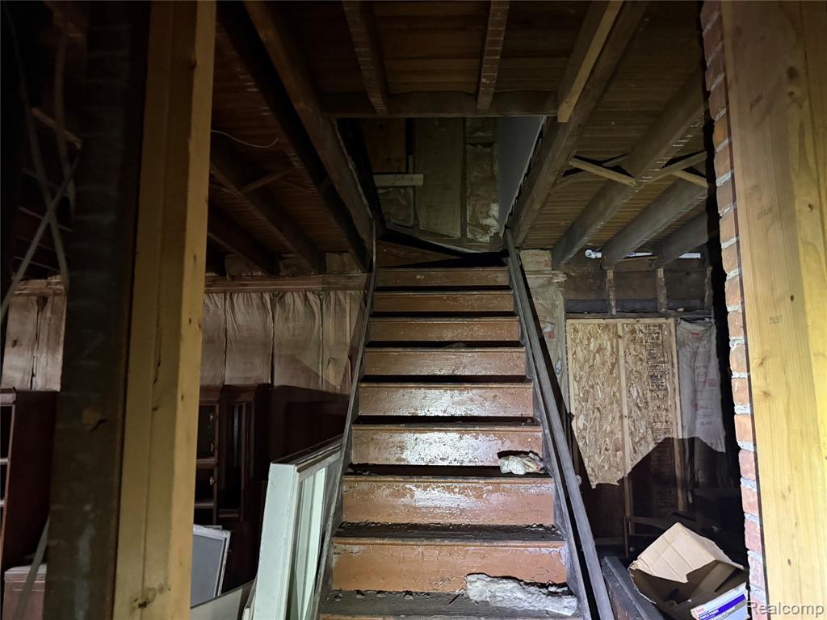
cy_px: 310
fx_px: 573
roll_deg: -0.4
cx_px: 414
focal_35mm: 24
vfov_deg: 56.8
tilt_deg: +9.1
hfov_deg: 71.6
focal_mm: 6.76
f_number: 1.78
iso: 1000
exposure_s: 1/28
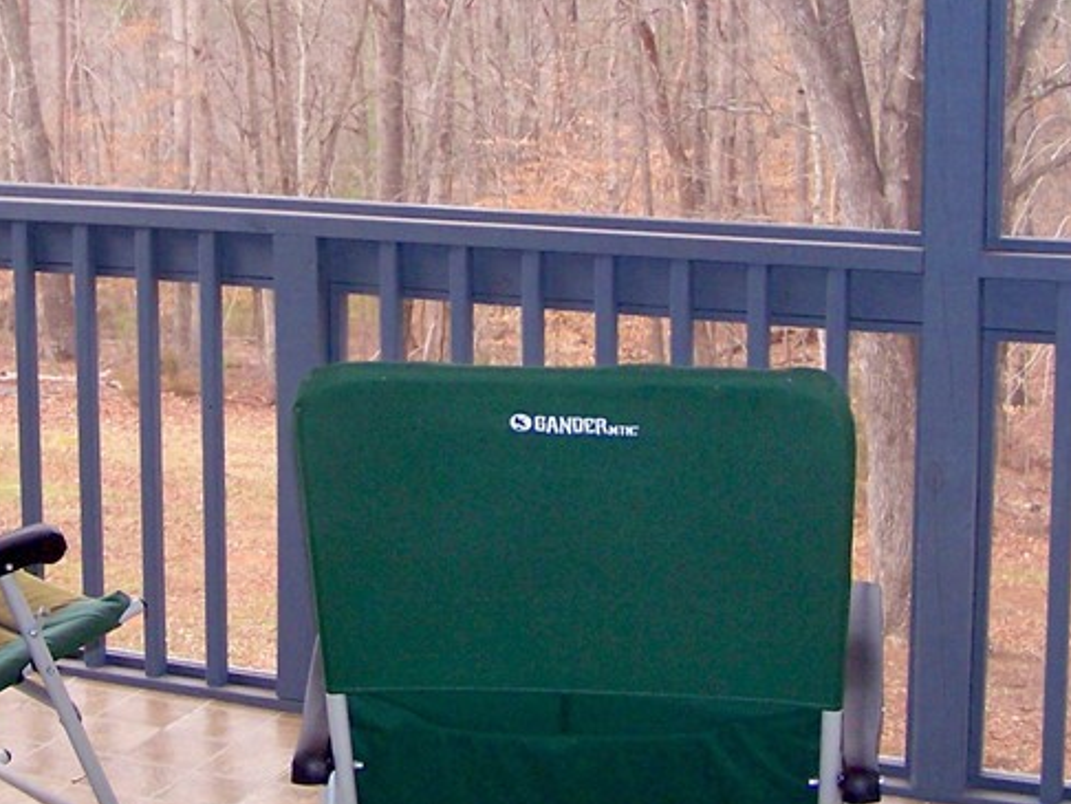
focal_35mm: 80
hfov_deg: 24.3
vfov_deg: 18.3
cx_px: 403
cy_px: 203
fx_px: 2476
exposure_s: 1/100
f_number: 2.8
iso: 140
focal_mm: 6.3
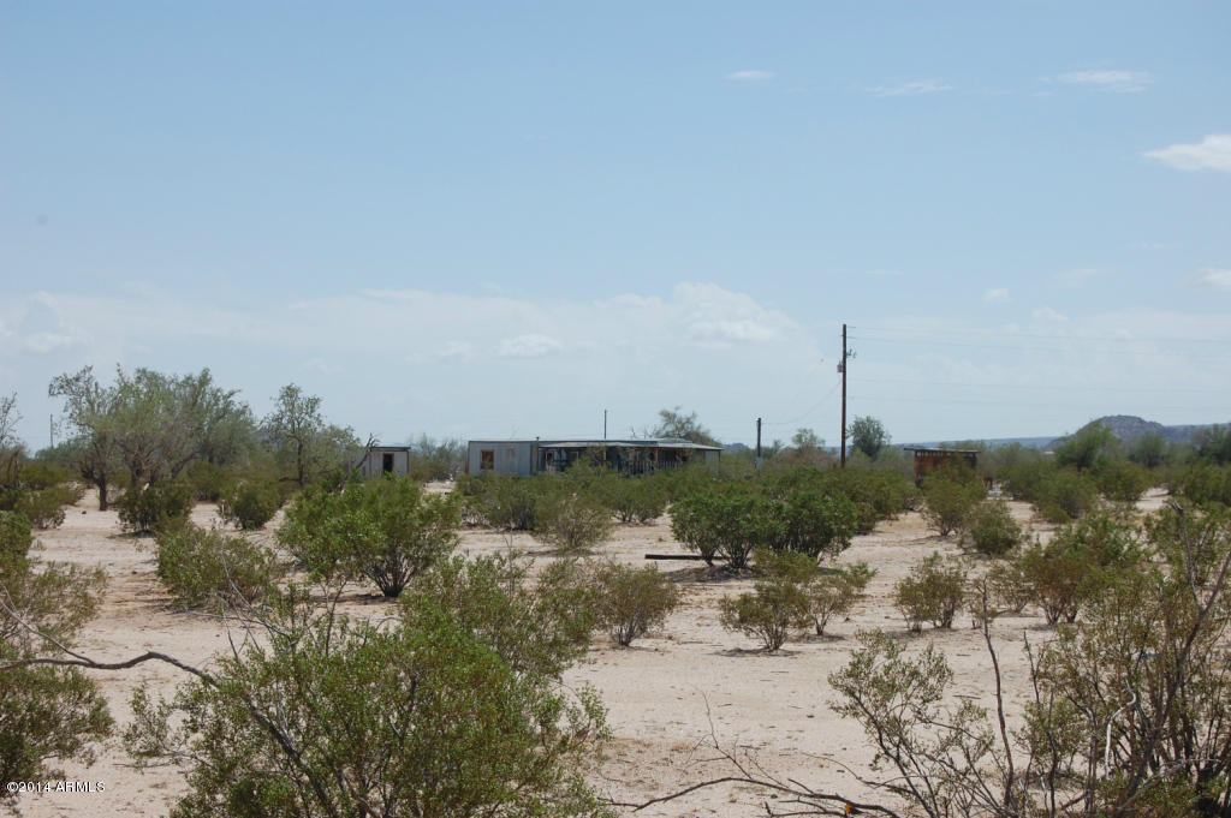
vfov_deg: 16.5
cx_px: 616
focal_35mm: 82
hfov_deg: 24.6
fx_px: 2819
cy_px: 409
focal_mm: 55
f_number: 10
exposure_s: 1/400
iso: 200
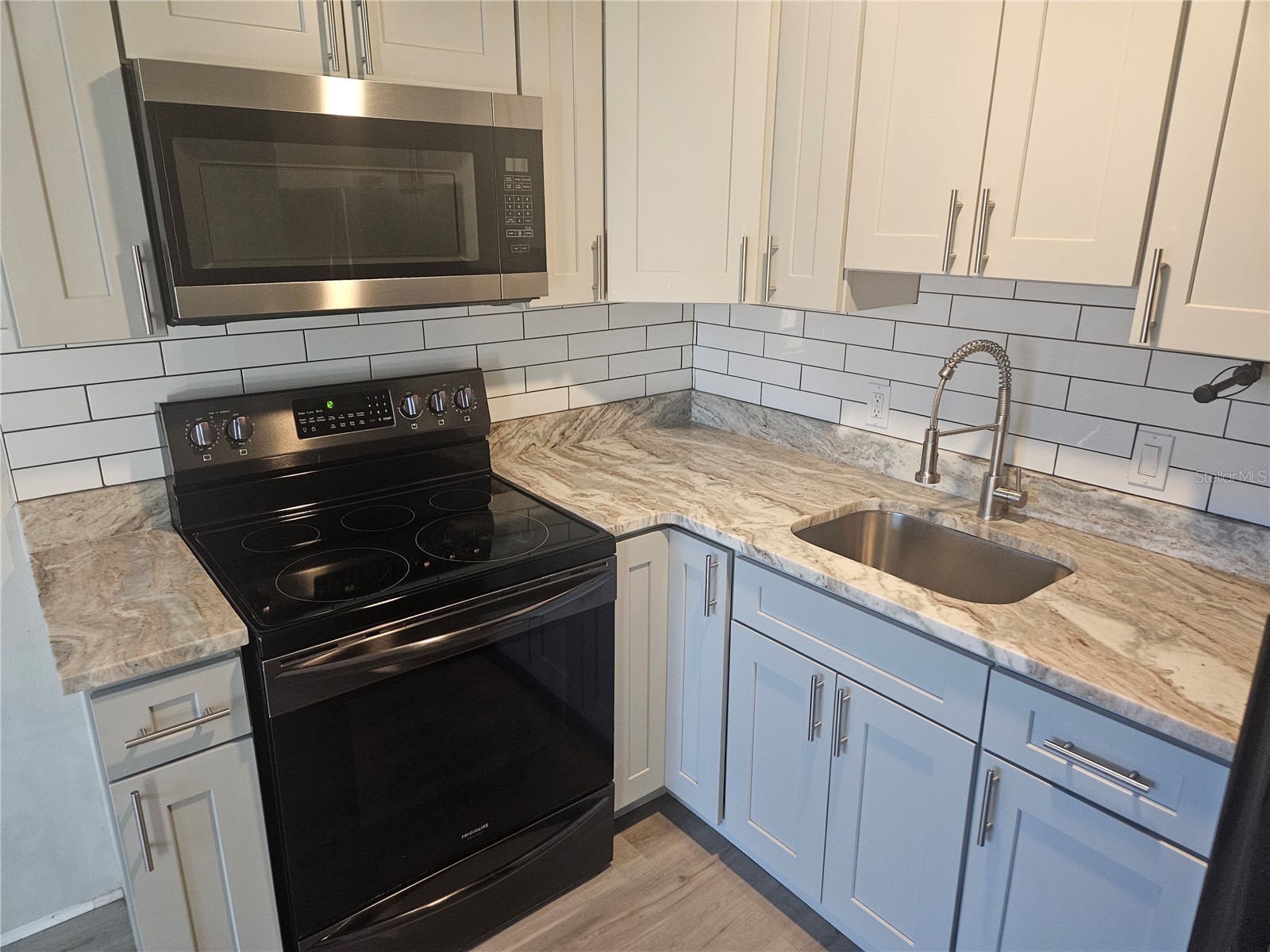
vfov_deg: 58.9
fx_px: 844
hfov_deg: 73.9
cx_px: 635
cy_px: 476
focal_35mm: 23
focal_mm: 5.4
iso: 640
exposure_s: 1/120
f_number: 1.8
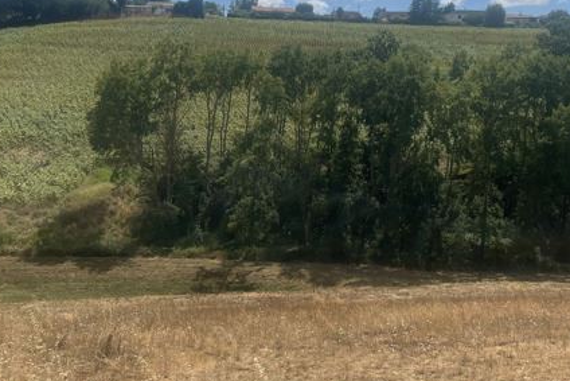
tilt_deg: -3.2
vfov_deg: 26.4
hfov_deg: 38.8
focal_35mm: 51
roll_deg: +0.8
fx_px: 808
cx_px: 324
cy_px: 136
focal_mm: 5.1
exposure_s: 1/6494
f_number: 1.6
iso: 50
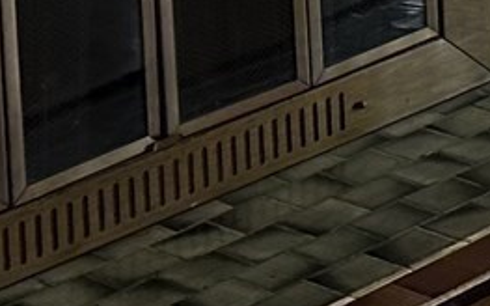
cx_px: 1664
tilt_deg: -2.7
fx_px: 2642
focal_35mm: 198
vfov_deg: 5.9
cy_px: -789
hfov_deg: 8.2
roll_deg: -0.3
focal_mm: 6.86
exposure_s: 1/134
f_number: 1.78
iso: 64
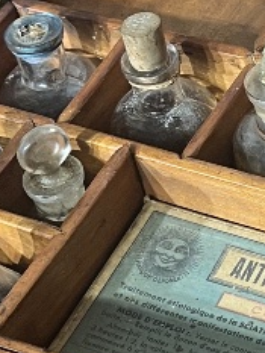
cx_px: 486
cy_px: 70
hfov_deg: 10.4
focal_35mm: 134
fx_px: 1367
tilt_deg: -45.9
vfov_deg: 14.6
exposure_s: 1/50
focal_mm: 5.1
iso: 100
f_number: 1.6
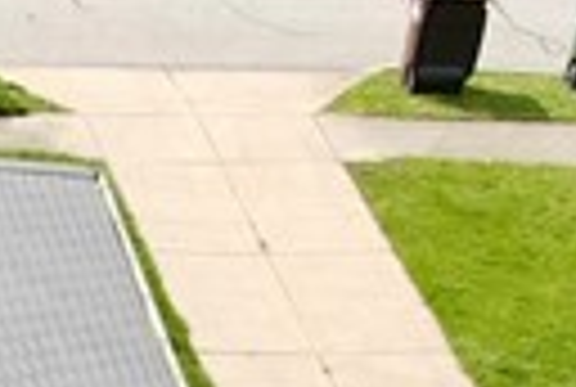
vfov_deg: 5.7
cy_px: 1706
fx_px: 3191
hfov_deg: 9.3
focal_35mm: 199
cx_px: -747
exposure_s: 1/15
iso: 100
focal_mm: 4.5
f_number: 2.8
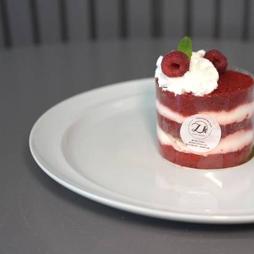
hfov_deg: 25.0
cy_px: 127
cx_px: 194
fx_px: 565
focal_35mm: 68
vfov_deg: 25.4
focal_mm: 50
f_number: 4
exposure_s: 1/160
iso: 800
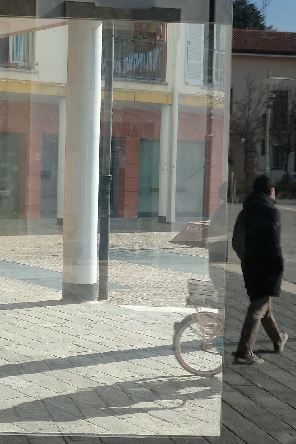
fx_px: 728
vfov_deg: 33.9
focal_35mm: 59
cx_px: 90
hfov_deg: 22.9
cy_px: 244
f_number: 8
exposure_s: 1/140
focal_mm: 18
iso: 200
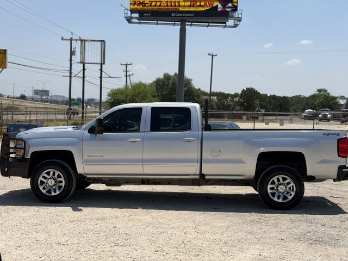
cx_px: 174
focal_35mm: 48
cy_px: 130
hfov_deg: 39.7
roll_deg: -1.7
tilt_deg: -2.6
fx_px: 483
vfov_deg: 30.3
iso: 64
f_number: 1.78
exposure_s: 1/7874
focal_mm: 6.76
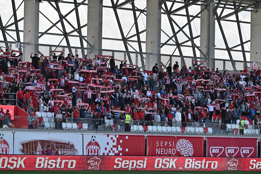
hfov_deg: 11.4
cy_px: 87
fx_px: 1304
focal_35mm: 180
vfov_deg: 7.6
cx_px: 130
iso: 900
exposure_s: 1/1250
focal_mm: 180
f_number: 6.3
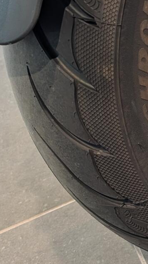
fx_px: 579
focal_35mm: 83
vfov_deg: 24.4
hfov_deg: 12.4
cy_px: -3
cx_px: 319
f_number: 1.68
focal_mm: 6.9
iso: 68
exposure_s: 1/120
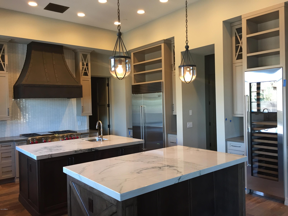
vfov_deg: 48.2
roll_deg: +1.2
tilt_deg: -1.3
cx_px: 144
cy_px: 108
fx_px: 241
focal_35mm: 29
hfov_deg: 61.7
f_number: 2.2
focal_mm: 4.15
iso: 80
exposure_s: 1/30
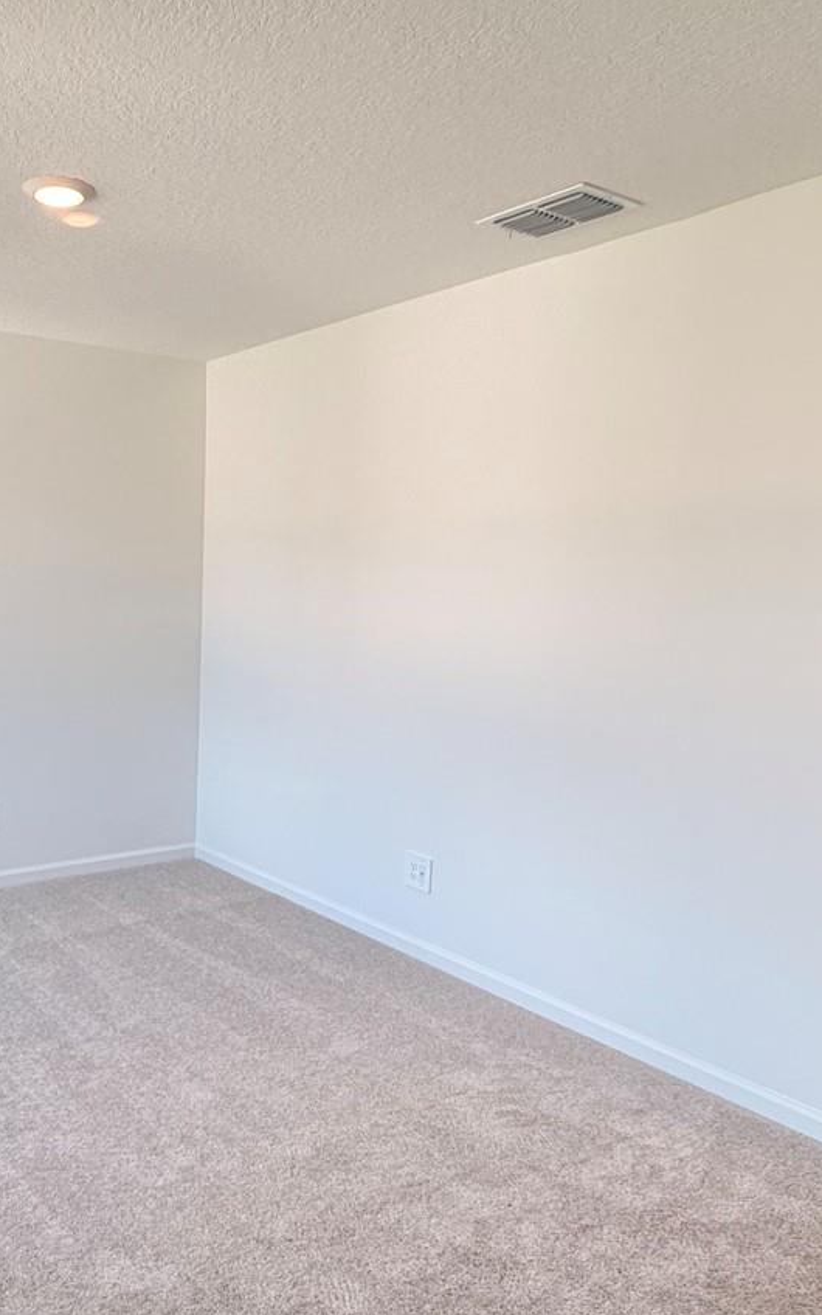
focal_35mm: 28
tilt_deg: -9.2
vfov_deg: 66.2
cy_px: 751
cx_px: 194
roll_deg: -0.6
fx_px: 1004
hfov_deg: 43.0
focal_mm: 2.22
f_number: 2.2
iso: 160
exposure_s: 1/120
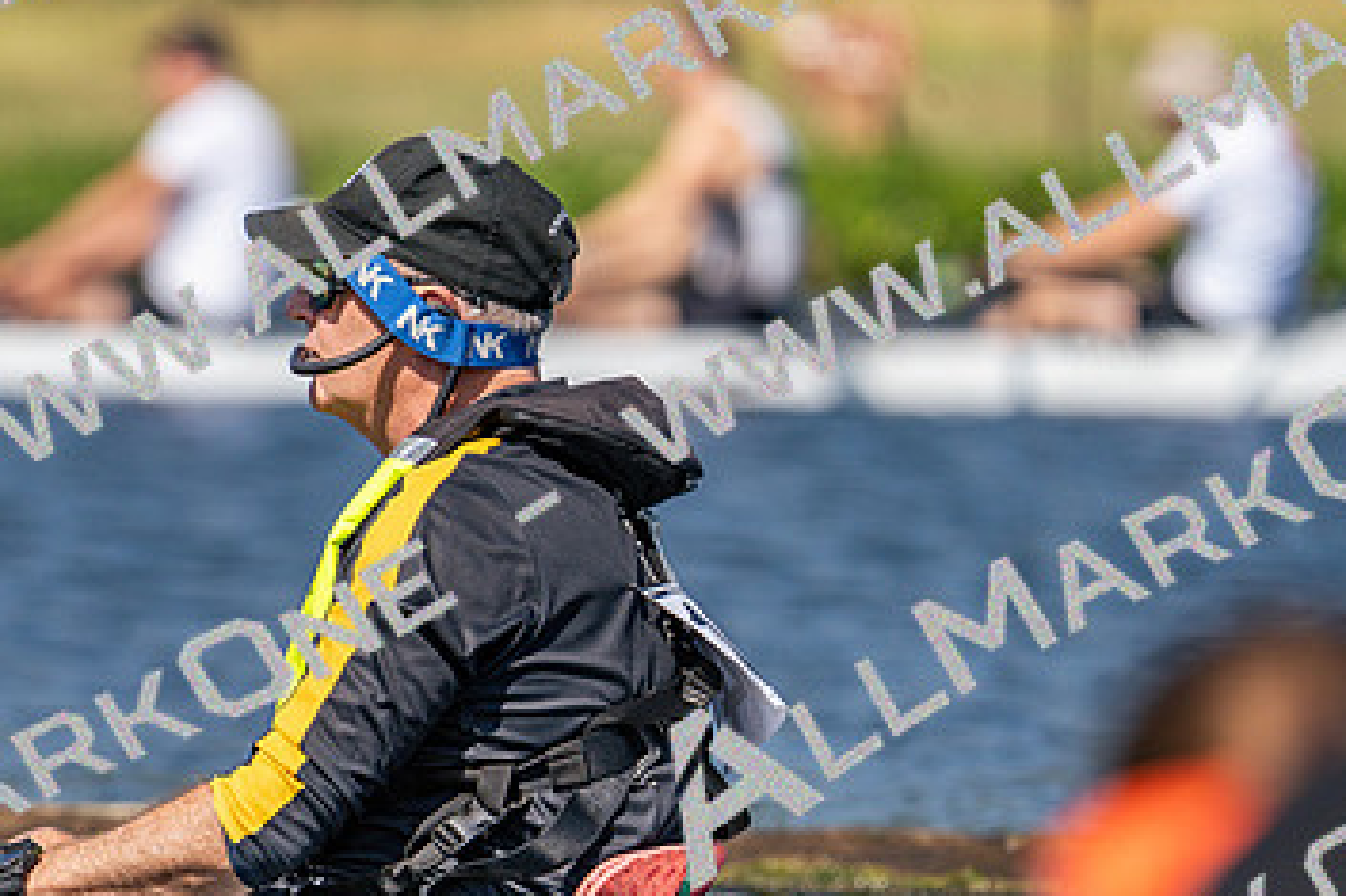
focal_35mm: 676
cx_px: 343
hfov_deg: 3.1
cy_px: 528
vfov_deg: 2.0
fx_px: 25262
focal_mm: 411
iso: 200
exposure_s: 1/2000
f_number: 6.3
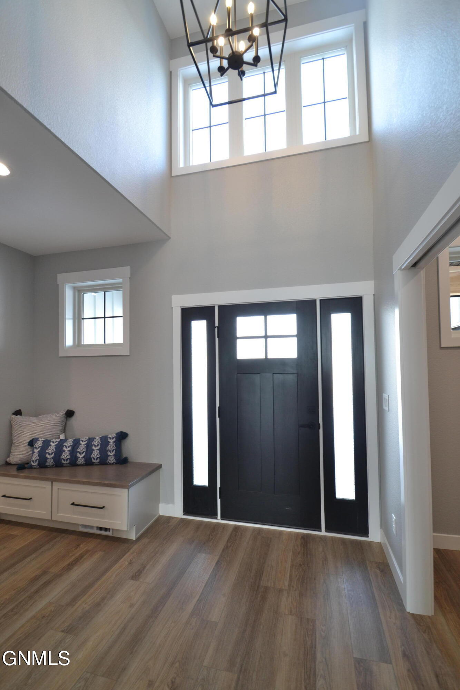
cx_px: 230
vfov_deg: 100.4
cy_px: 345
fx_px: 288
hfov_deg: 77.3
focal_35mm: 15
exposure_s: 1/30
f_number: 5.6
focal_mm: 10
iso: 280
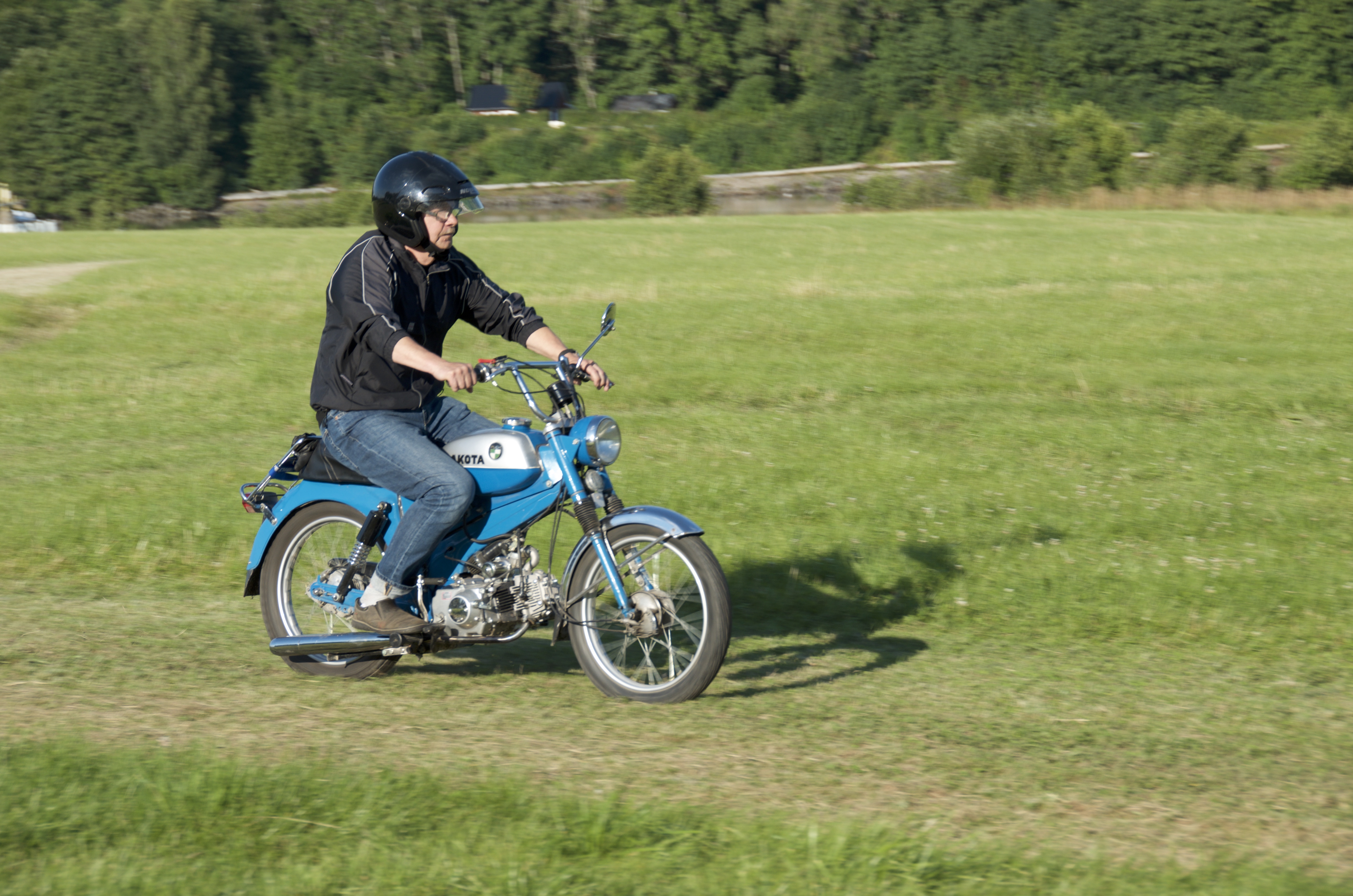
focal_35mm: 123
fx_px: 4613
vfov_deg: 11.1
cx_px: 676
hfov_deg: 16.7
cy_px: 448
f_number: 8
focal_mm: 82
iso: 125
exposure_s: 1/250
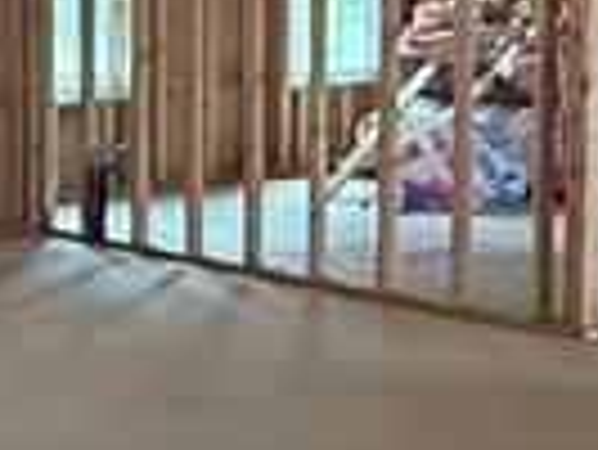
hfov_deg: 18.0
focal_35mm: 108
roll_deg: +0.2
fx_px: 1867
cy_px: 108
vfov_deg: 13.7
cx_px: 94
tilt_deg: -5.9
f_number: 2.2
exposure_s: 1/99
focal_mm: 2.22
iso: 200
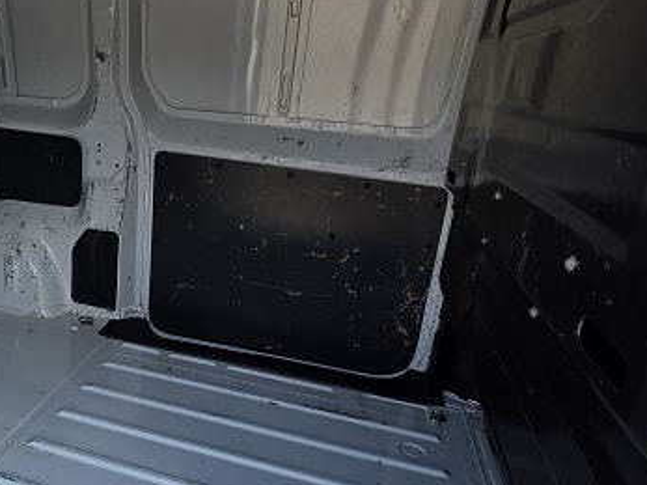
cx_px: 138
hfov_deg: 56.1
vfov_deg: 46.6
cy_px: 284
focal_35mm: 30
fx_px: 561
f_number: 1.9
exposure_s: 1/769
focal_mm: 2.2
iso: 32
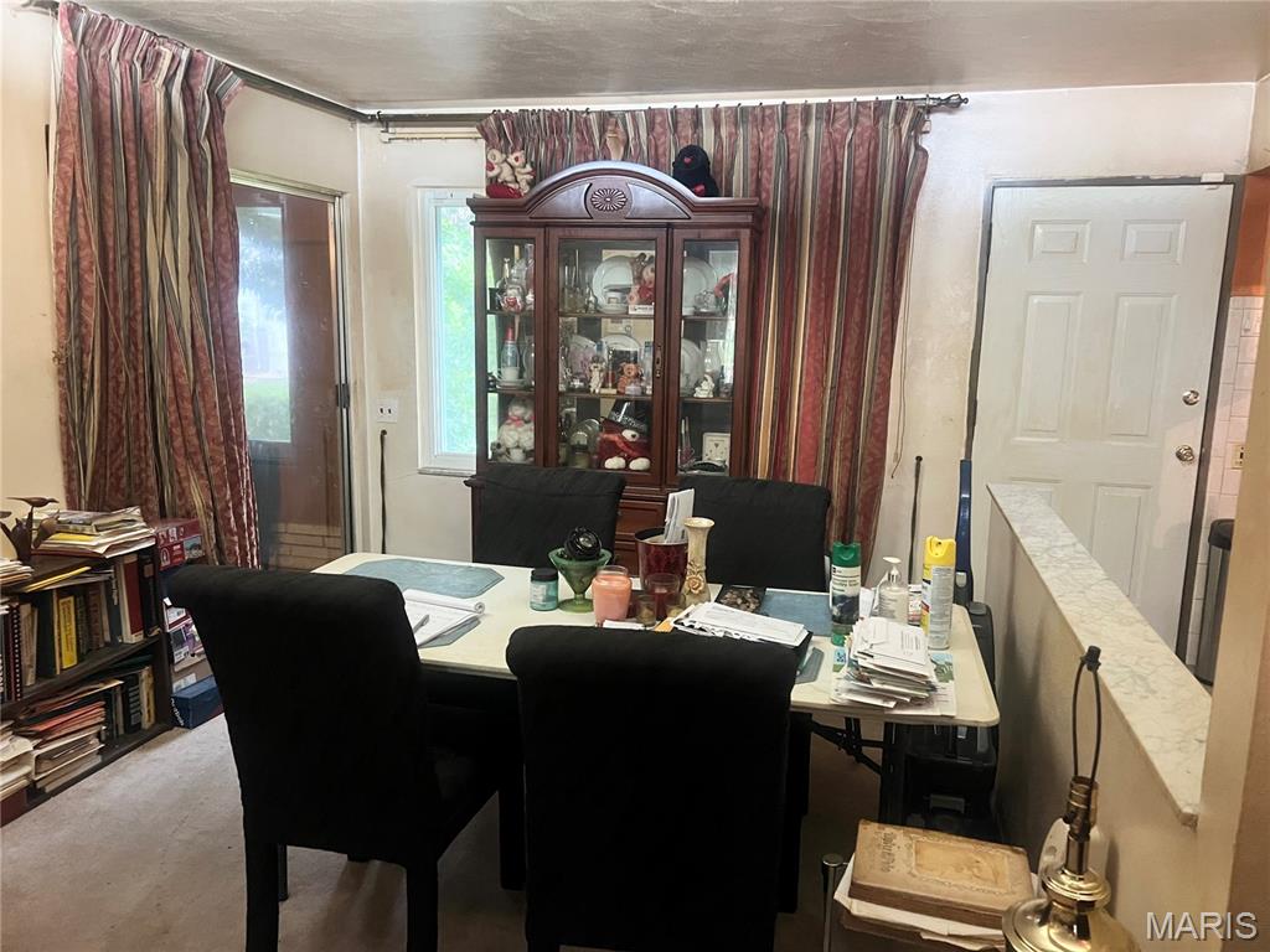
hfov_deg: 67.3
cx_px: 635
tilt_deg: -10.5
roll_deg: -0.2
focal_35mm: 26
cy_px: 476
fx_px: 954
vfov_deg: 53.1
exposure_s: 1/30
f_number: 1.5
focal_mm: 5.7
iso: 500
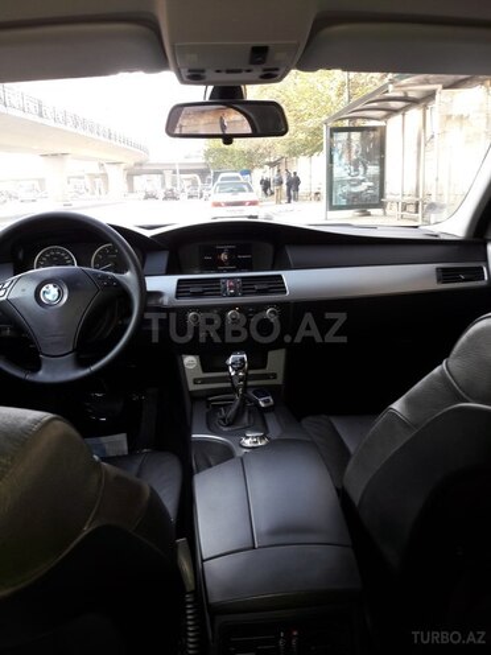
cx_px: 246
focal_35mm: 28
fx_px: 530
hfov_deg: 49.7
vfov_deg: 63.4
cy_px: 328
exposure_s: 1/33
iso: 40
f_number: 1.9
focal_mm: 3.7
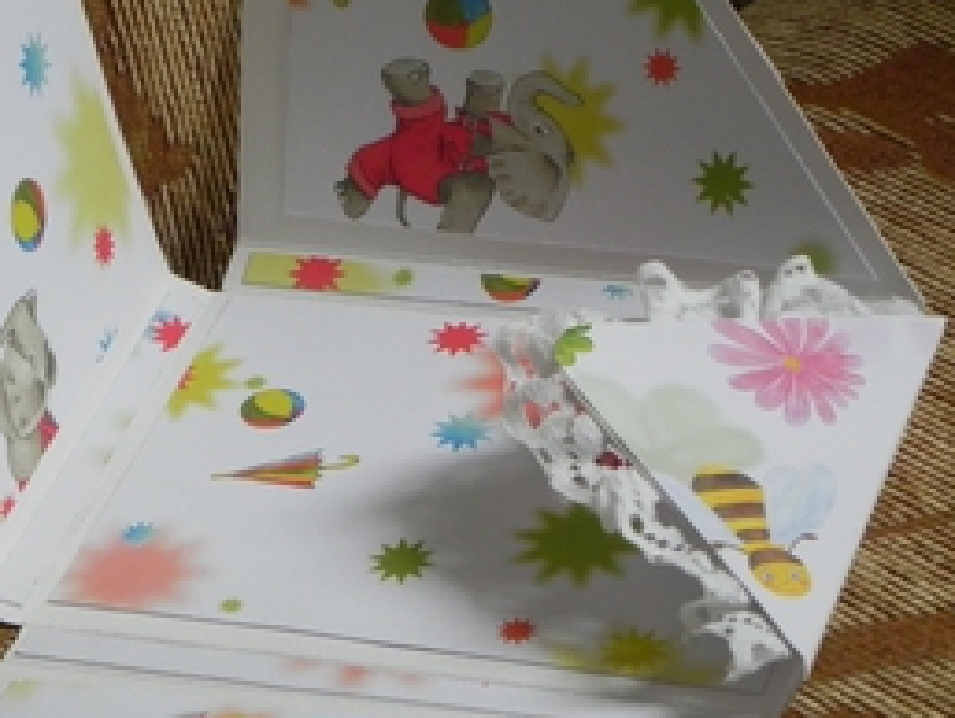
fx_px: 4087
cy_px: 370
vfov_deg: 10.0
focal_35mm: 148
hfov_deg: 13.3
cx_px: 485
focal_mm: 15.1
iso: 400
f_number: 4
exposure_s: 1/60.7
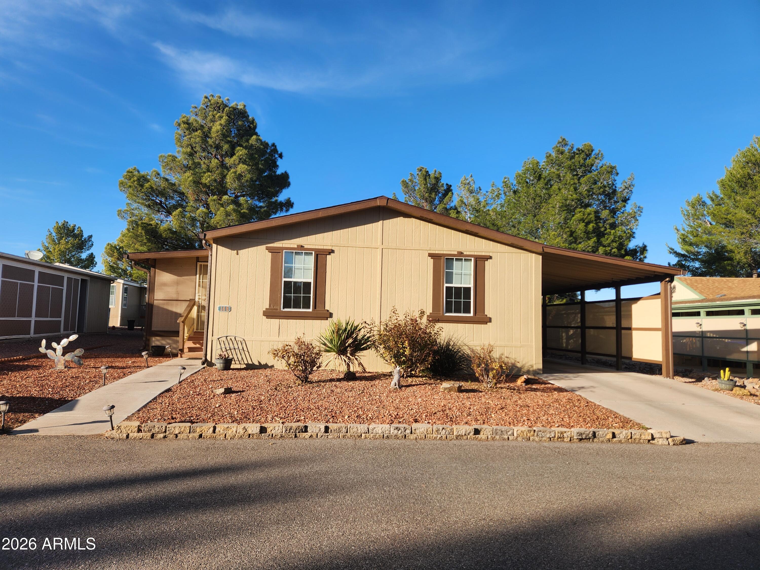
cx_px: 380
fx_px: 505
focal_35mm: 23
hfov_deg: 73.9
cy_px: 285
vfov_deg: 58.9
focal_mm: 5.4
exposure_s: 1/952
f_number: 1.8
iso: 20
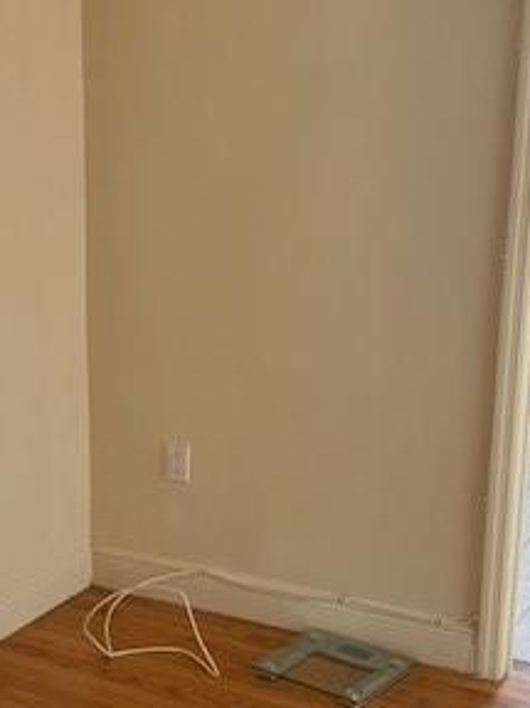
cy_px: 474
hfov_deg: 24.6
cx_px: 74
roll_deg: +2.2
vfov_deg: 33.0
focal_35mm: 58
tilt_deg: -13.1
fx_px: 1185
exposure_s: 1/36
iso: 400
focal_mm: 4.25
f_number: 1.8
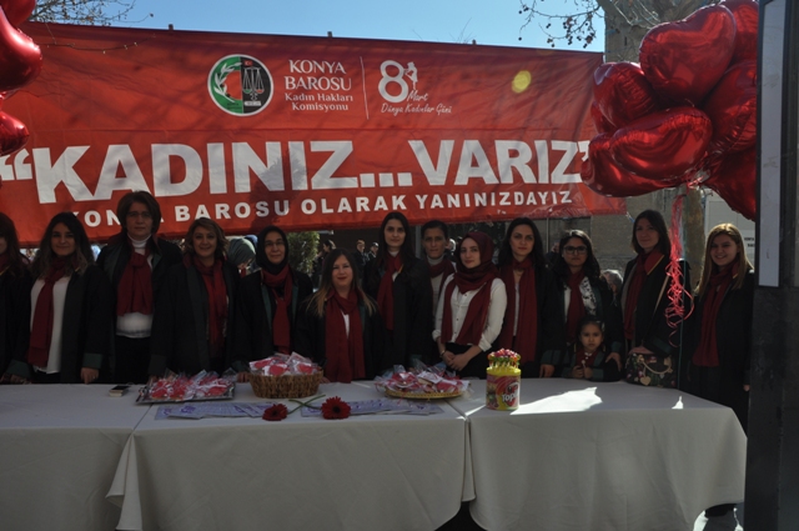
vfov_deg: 47.8
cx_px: 400
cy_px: 266
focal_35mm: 27
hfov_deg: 67.4
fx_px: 598
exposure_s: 1/320
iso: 200
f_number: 9
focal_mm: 18
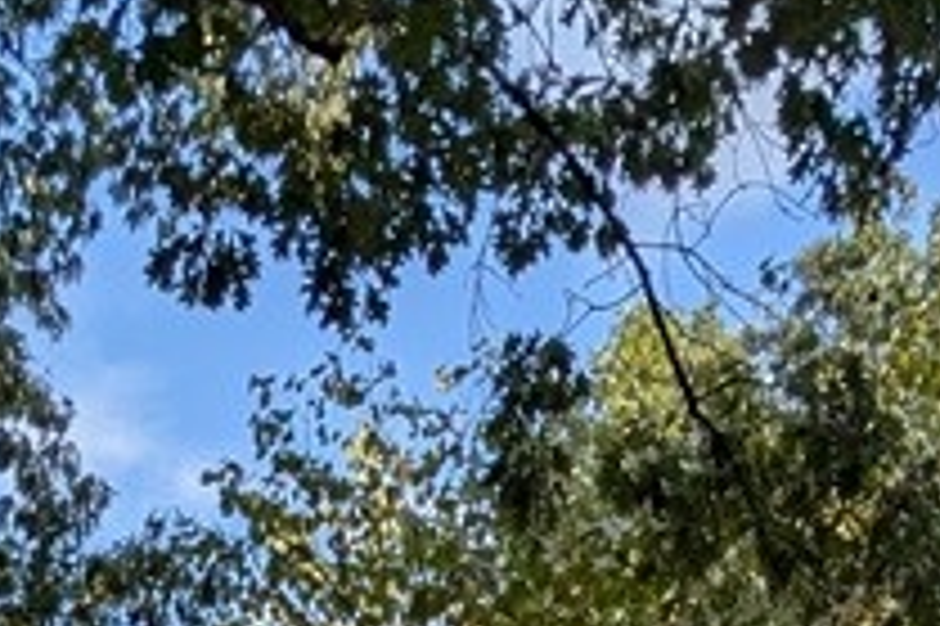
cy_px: 1446
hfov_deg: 32.9
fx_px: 1591
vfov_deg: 15.0
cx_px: 425
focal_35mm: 61
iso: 62
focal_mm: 2.02
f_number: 1.7
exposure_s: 1/1773
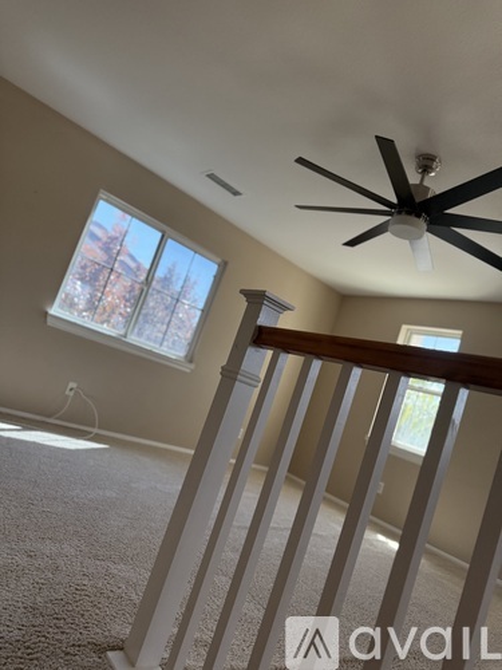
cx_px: 251
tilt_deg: +8.1
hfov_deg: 56.8
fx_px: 464
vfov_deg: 71.6
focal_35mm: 24
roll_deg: -18.9
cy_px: 335
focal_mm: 6.76
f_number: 1.78
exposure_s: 1/197
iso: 200
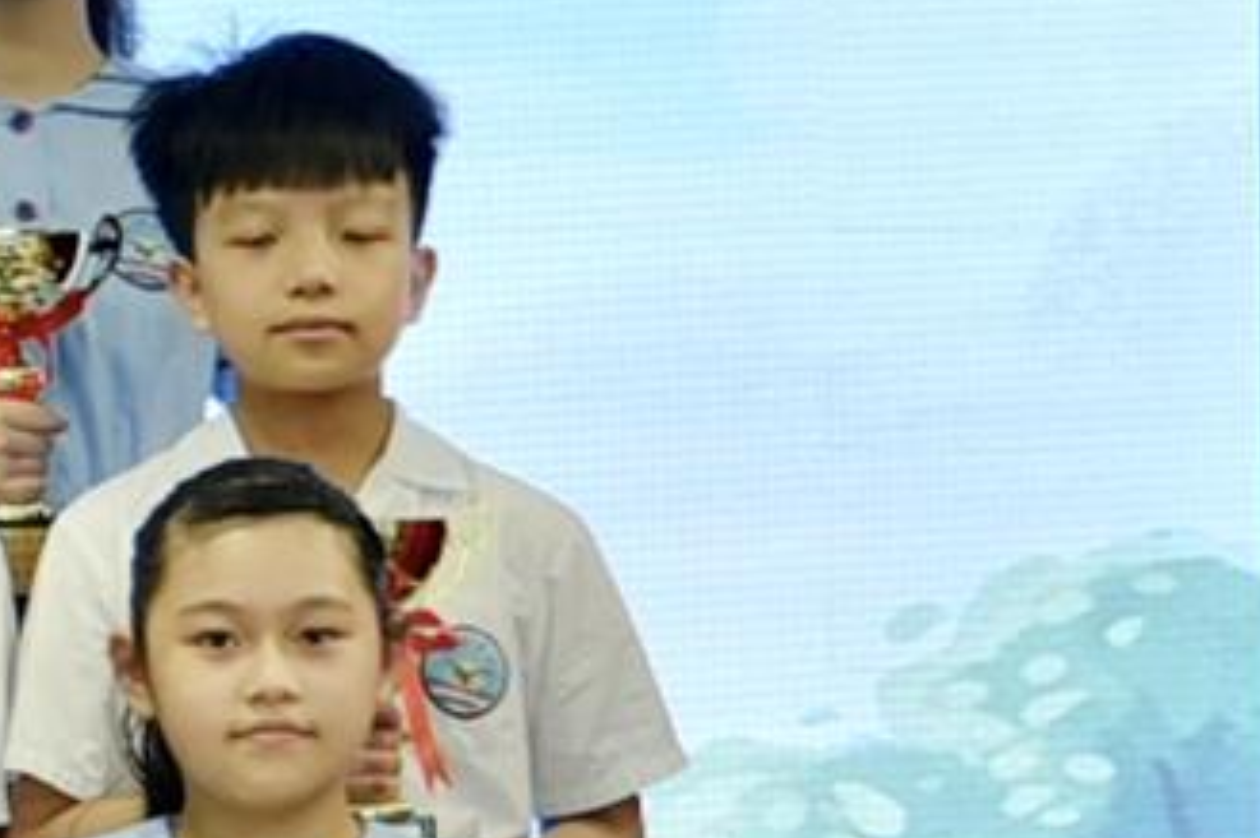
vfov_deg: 5.3
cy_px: 895
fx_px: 8990
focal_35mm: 257
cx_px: -2260
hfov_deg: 7.3
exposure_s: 1/60
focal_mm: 44
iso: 400
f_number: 4
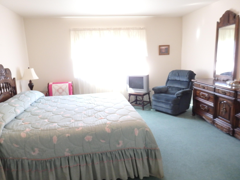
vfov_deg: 54.9
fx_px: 173
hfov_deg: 69.4
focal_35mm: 25
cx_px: 120
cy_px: 90
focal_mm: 4.5
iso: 640
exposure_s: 1/30
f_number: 3
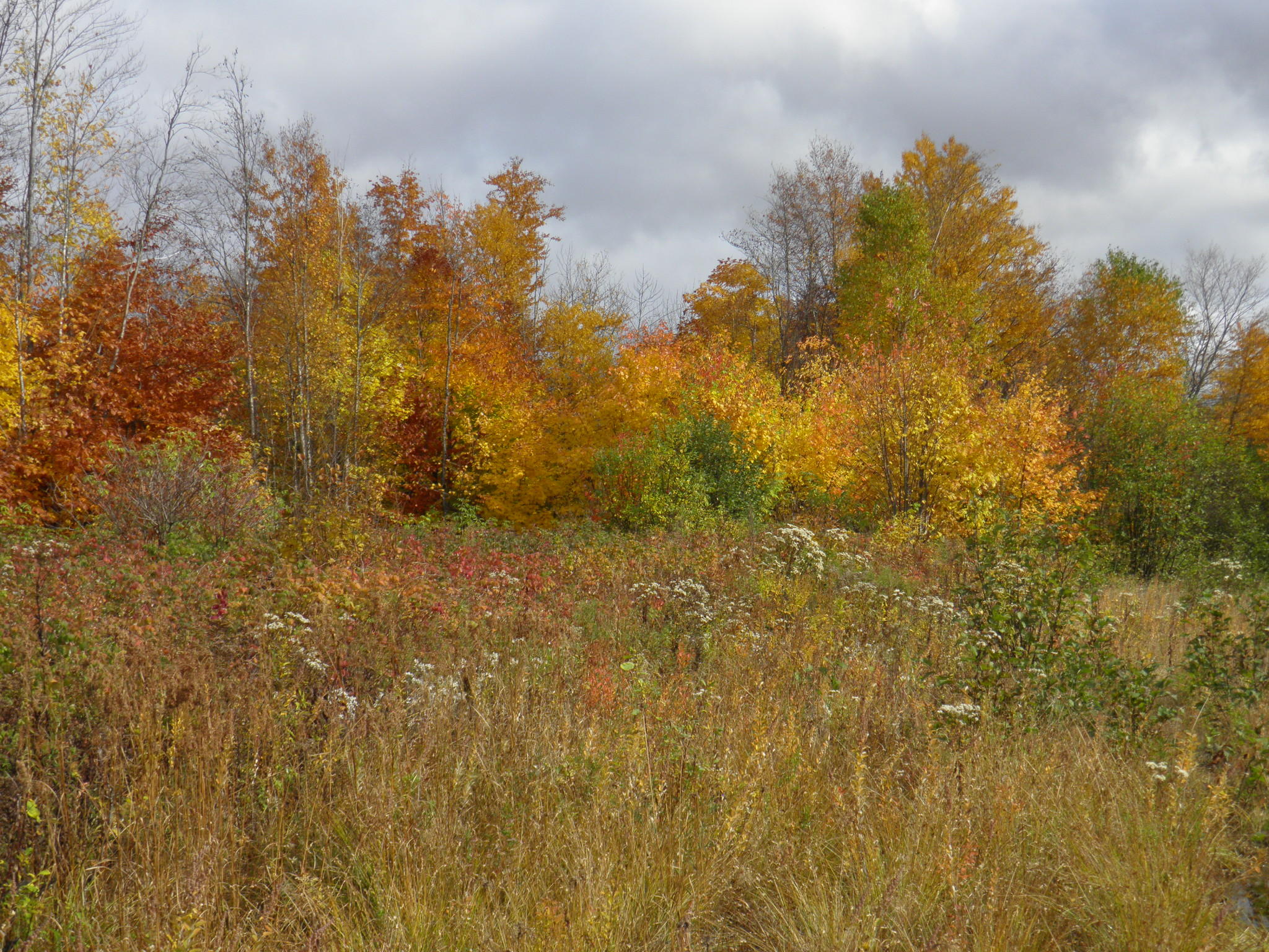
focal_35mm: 55
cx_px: 634
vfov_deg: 26.6
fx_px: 2016
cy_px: 476
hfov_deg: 34.9
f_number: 3.6
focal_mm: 10
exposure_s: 1/640
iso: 50
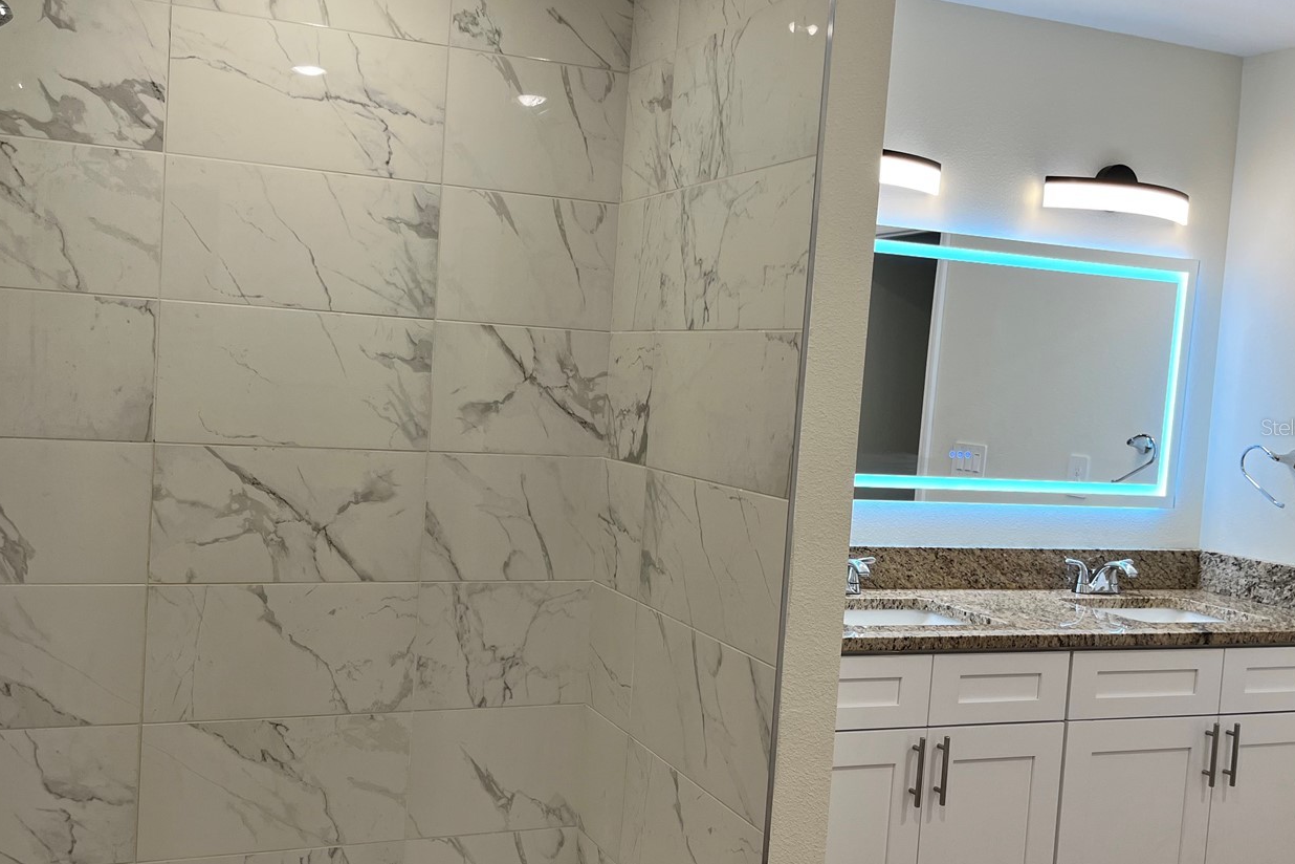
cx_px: 522
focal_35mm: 35
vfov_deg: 37.9
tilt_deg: -4.4
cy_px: 427
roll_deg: -3.1
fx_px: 1259
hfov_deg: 54.1
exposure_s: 1/120
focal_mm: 5.1
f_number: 1.6
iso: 64
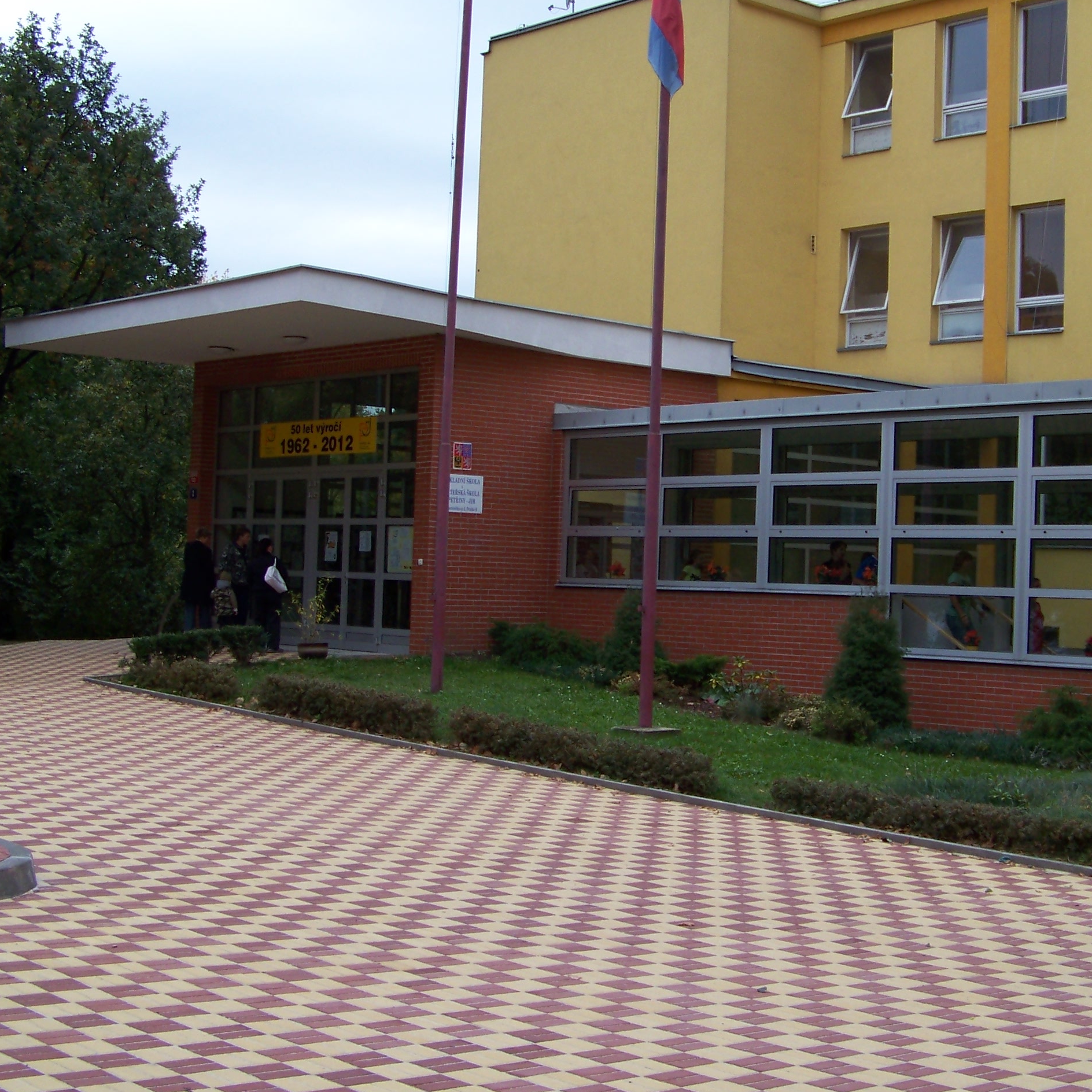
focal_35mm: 55
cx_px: 710
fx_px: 1963
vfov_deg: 31.1
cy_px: 498
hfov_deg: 30.9
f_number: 2.8
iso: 64
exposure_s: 1/320
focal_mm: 5.85
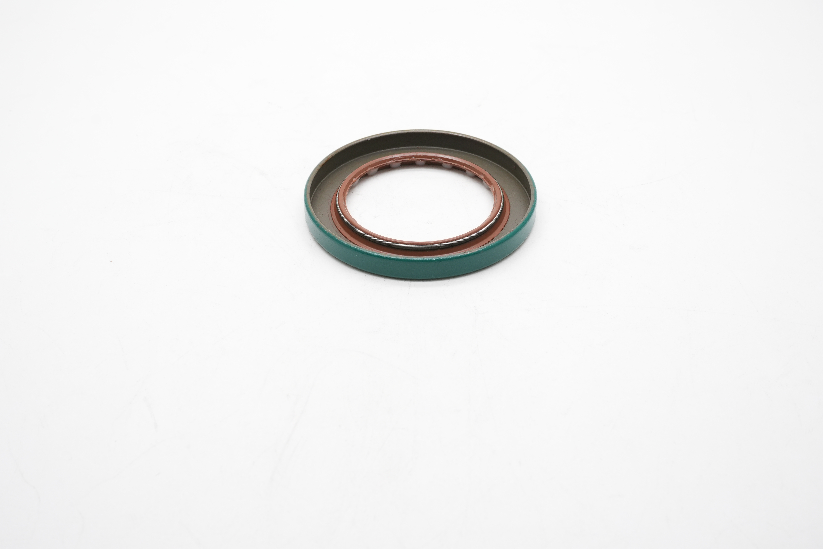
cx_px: 412
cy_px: 274
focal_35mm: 46
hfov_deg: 42.3
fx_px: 1063
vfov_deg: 28.9
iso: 800
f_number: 11
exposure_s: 1/60
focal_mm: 31
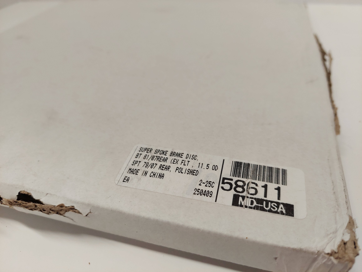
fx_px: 251
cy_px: 136
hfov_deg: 71.6
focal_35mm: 24
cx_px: 181
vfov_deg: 56.8
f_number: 1.8
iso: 100
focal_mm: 5.23
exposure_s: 1/120
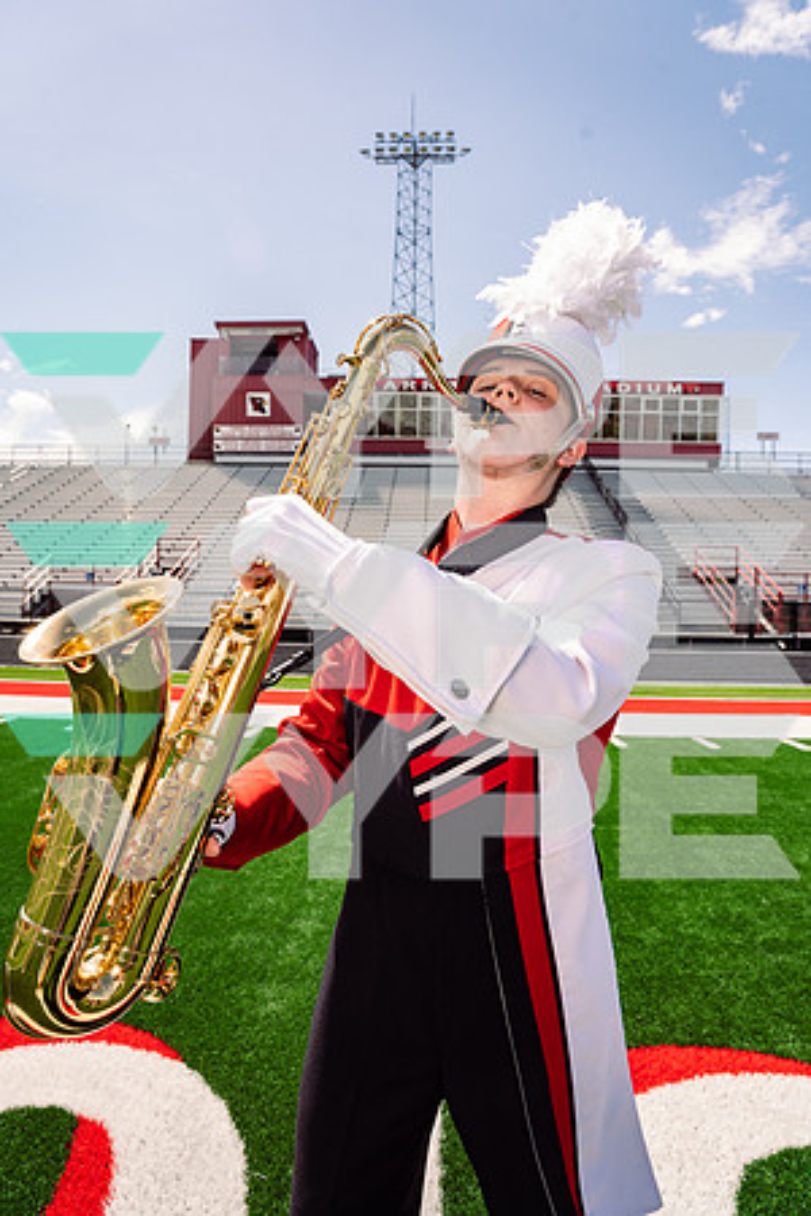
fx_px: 811
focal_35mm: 24
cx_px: 406
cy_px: 608
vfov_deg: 73.7
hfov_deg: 53.1
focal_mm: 24
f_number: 7.1
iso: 64
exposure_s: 1/200
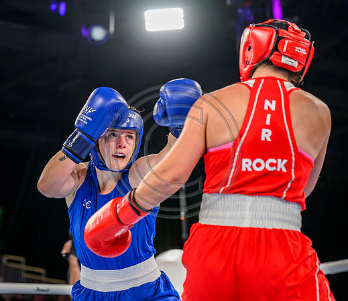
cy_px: 133
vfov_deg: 14.8
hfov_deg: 17.1
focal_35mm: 109
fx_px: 1158
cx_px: 133
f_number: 3.2
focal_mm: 75
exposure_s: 1/1600
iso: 2000
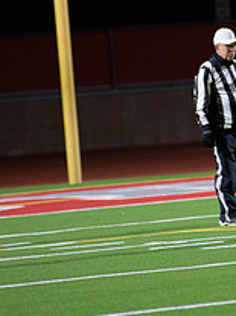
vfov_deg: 3.7
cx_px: 245
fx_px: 4905
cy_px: 105
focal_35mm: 539
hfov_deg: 2.8
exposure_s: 1/200
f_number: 2.8
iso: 1250
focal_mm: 200
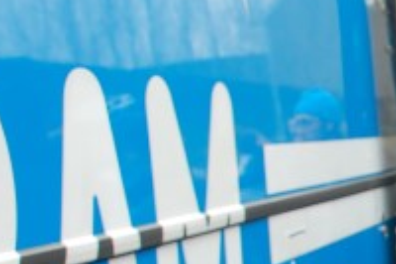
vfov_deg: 10.4
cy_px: 268
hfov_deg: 14.2
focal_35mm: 130
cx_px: 685
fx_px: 1429
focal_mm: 24
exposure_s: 1/125
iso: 320
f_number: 5.6
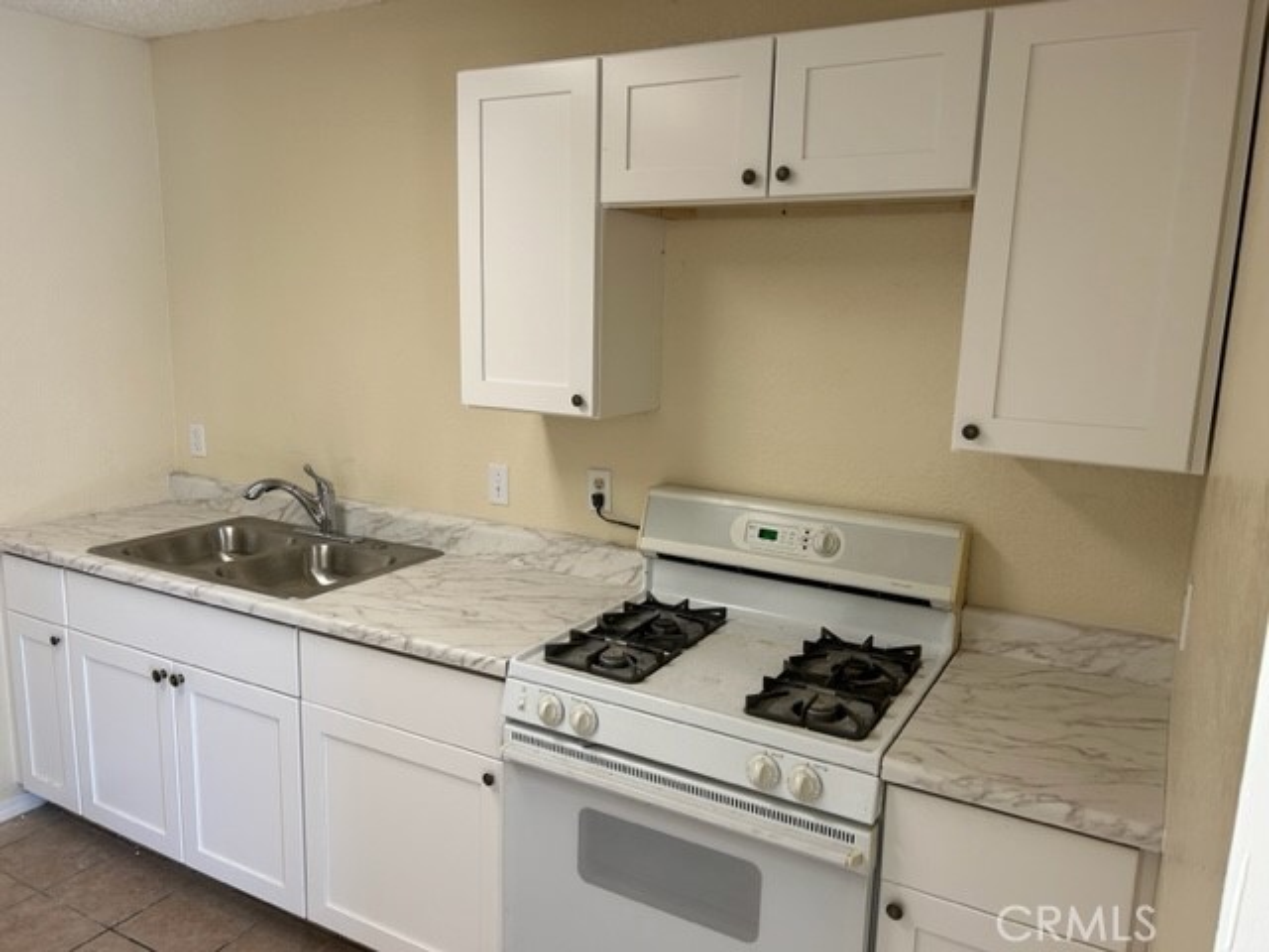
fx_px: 953
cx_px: 634
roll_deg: -1.2
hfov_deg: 67.3
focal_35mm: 26
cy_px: 476
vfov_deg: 53.1
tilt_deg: -10.8
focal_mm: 5.7
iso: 100
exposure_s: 1/118
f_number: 1.5
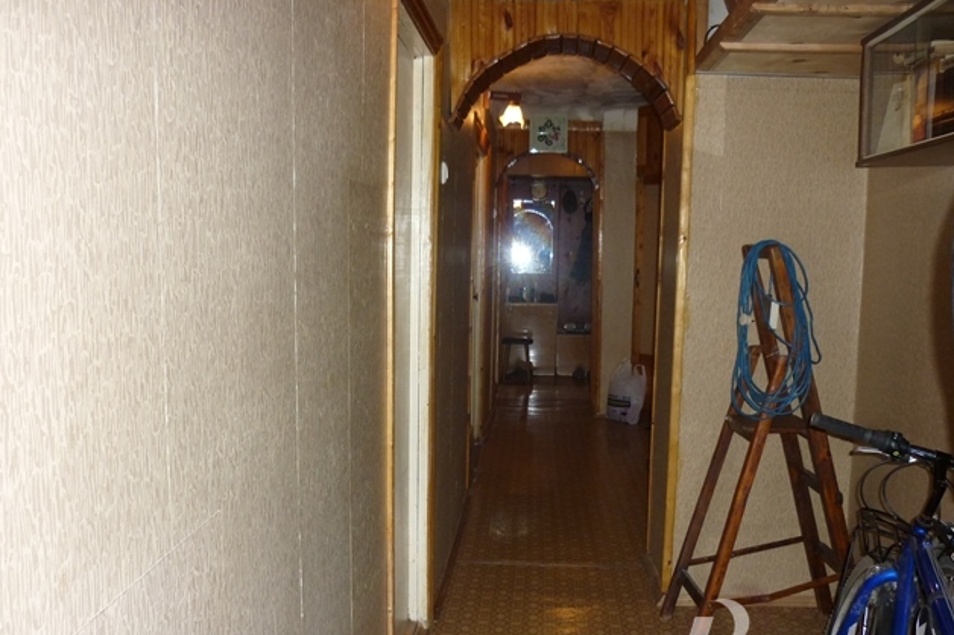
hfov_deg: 54.5
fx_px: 927
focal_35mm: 35
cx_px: 485
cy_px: 357
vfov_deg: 37.8
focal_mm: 5.5
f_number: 2.8
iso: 200
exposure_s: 1/60
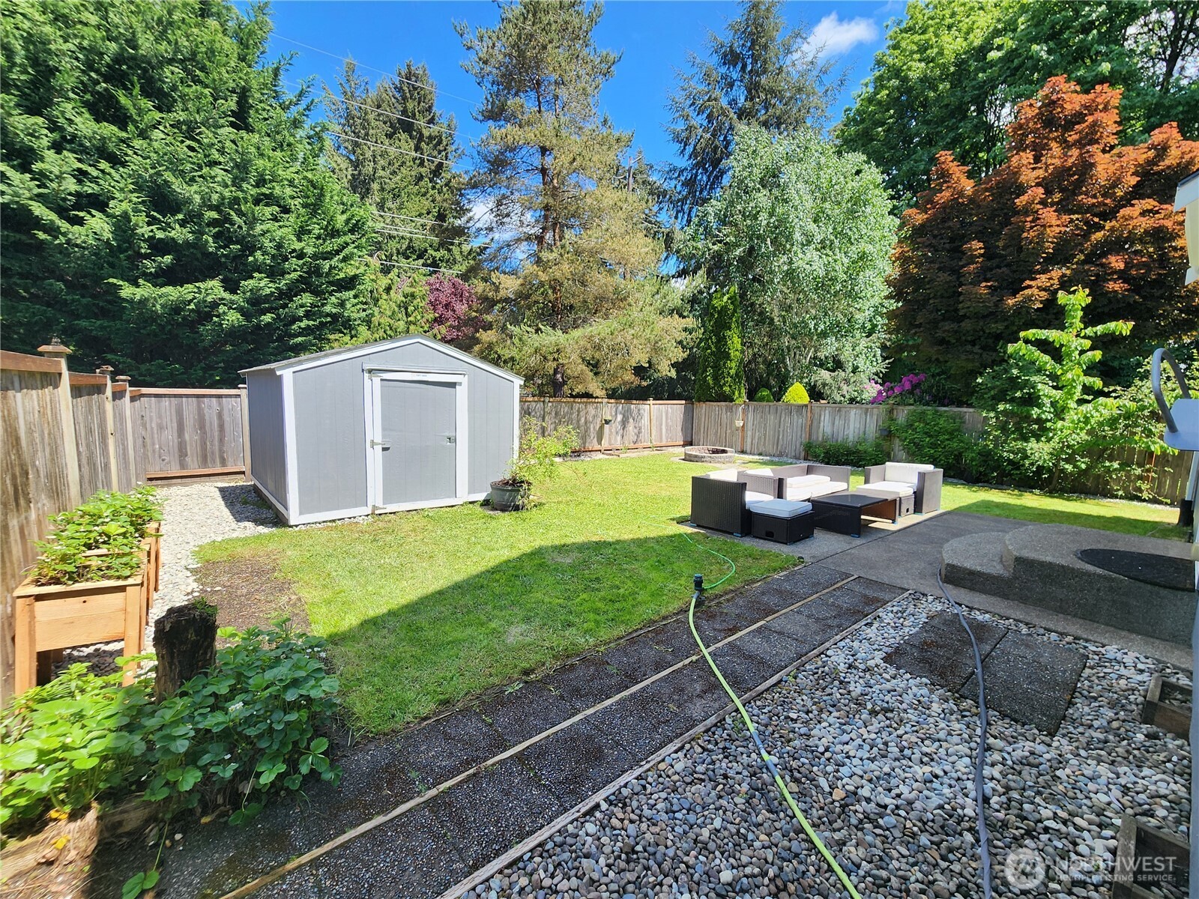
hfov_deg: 106.2
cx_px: 600
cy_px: 450
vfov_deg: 89.9
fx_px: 450
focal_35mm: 13
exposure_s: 1/654
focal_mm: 2.2
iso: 50
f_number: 2.2
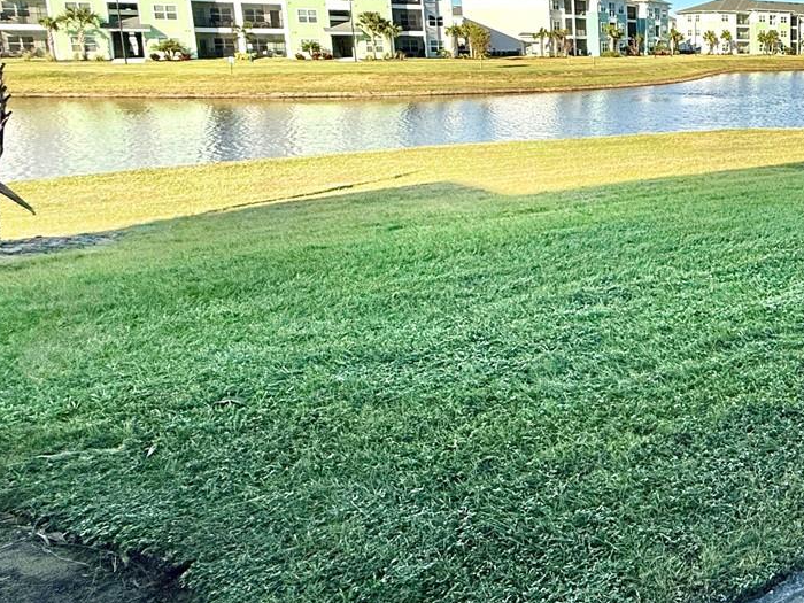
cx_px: 840
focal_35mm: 32
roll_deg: -0.4
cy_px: 167
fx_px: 743
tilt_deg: -8.5
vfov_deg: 43.1
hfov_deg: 45.7
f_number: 2.2
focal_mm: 2.22
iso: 50
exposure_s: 1/2165
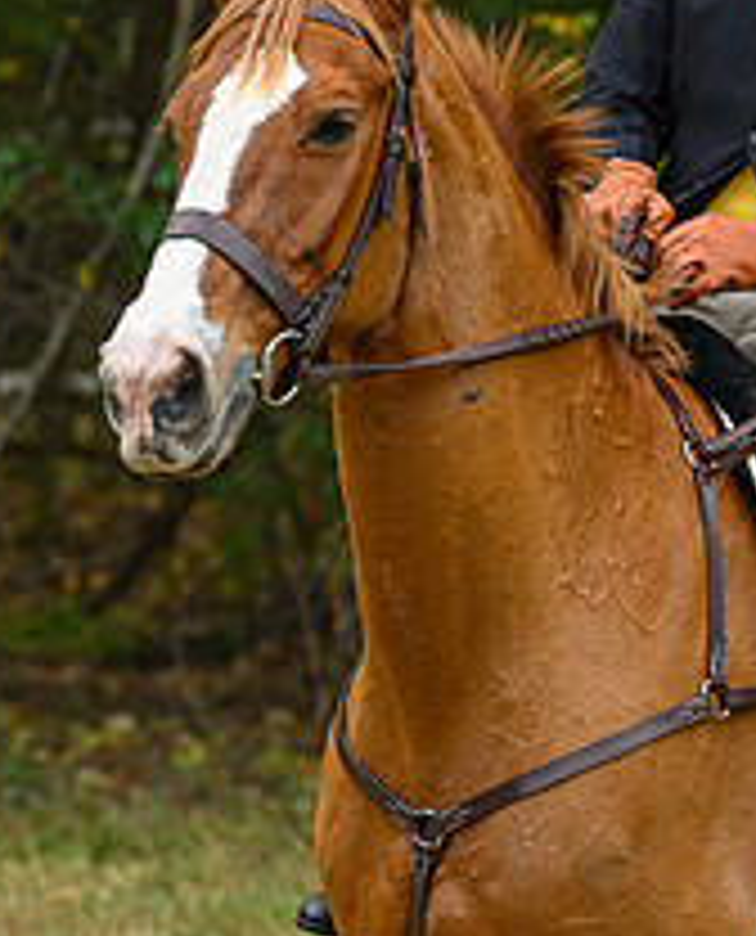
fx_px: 7980
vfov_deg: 6.7
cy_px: 222
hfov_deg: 5.4
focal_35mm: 287
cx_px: 479
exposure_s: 1/1000
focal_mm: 90
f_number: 3.2
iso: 1250
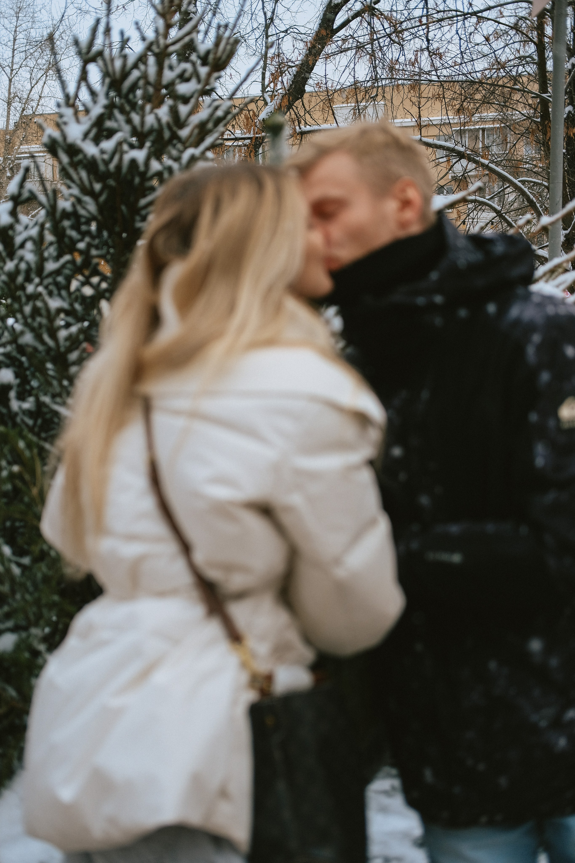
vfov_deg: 37.5
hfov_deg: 25.5
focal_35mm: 53
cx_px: 288
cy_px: 432
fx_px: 1270
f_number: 2.2
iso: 800
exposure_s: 1/1000
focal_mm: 35
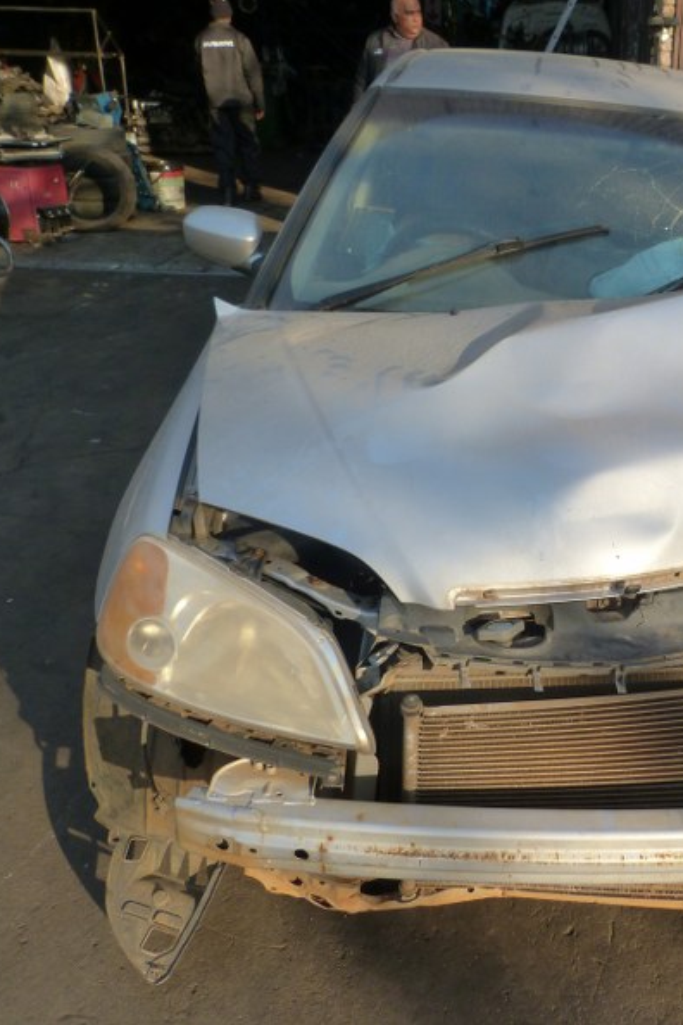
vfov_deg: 54.4
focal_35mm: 35
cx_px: 595
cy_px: 511
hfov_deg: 35.9
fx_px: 996
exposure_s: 1/200
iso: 125
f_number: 4
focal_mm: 4.5
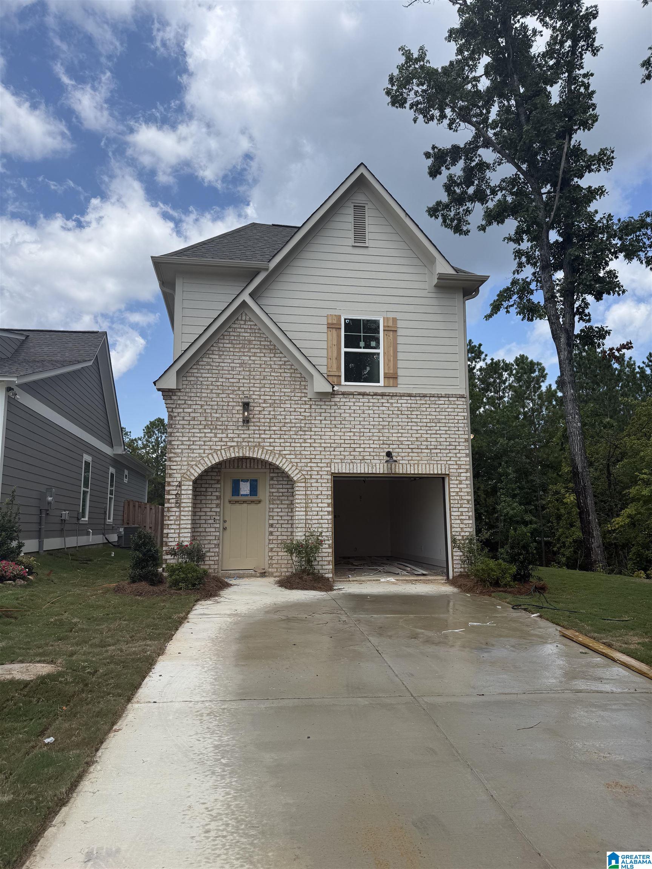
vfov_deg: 71.6
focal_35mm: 24
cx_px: 326
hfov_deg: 56.8
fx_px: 603
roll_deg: -1.3
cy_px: 434
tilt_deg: +8.3
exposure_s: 1/4673
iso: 80
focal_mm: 6.76
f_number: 1.78
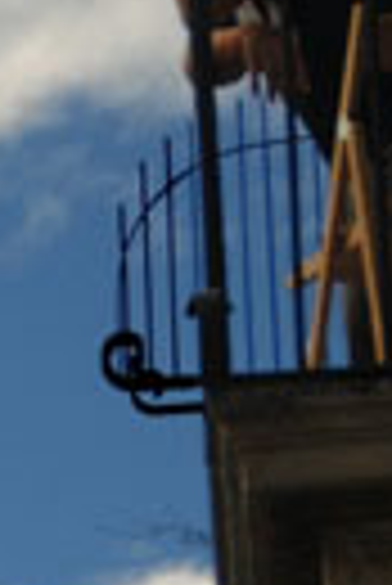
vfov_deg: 4.1
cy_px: 927
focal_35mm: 500
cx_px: -232
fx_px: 8144
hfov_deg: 2.7
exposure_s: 1/90
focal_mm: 70
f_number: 5
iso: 200
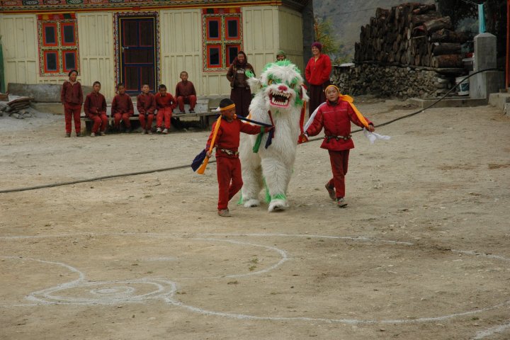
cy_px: 170
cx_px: 255
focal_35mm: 105
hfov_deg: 19.5
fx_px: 1487
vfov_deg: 13.0
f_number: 7.1
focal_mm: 70
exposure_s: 1/200
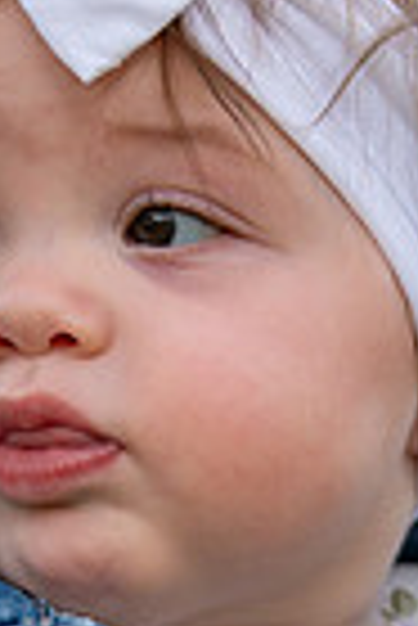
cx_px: 212
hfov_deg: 2.3
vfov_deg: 3.5
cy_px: 679
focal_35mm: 594
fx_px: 10319
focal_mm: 86
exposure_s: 1/1600
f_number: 2.8
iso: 320
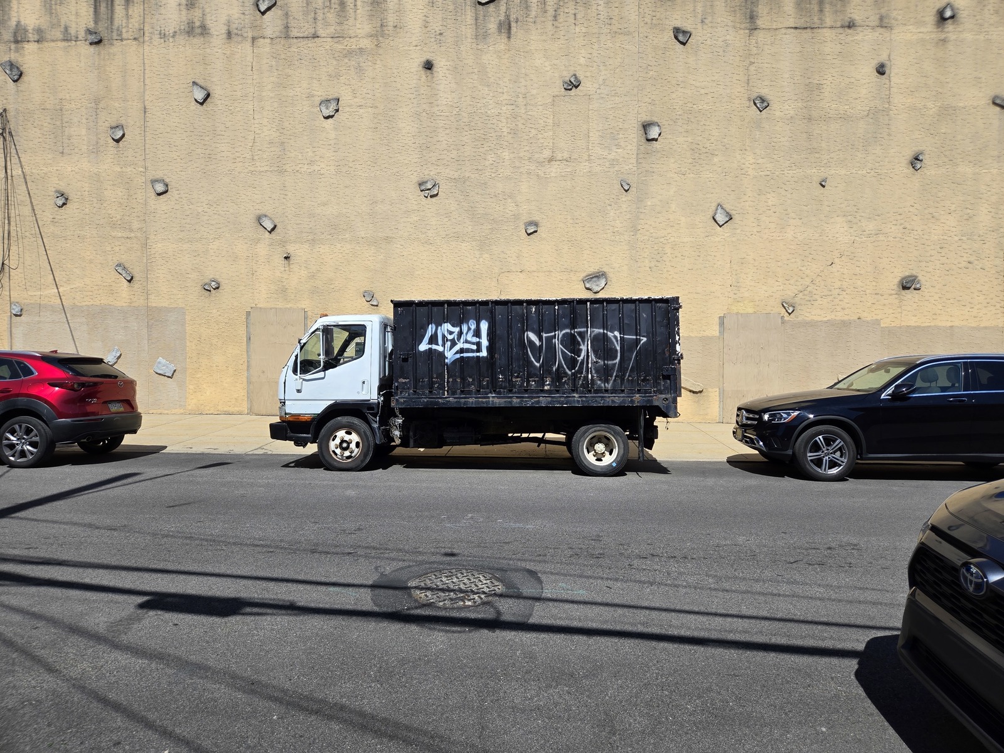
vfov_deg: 58.9
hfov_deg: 73.9
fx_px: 667
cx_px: 502
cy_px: 376
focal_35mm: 23
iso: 25
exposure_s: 1/2921
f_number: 1.8
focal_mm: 5.4
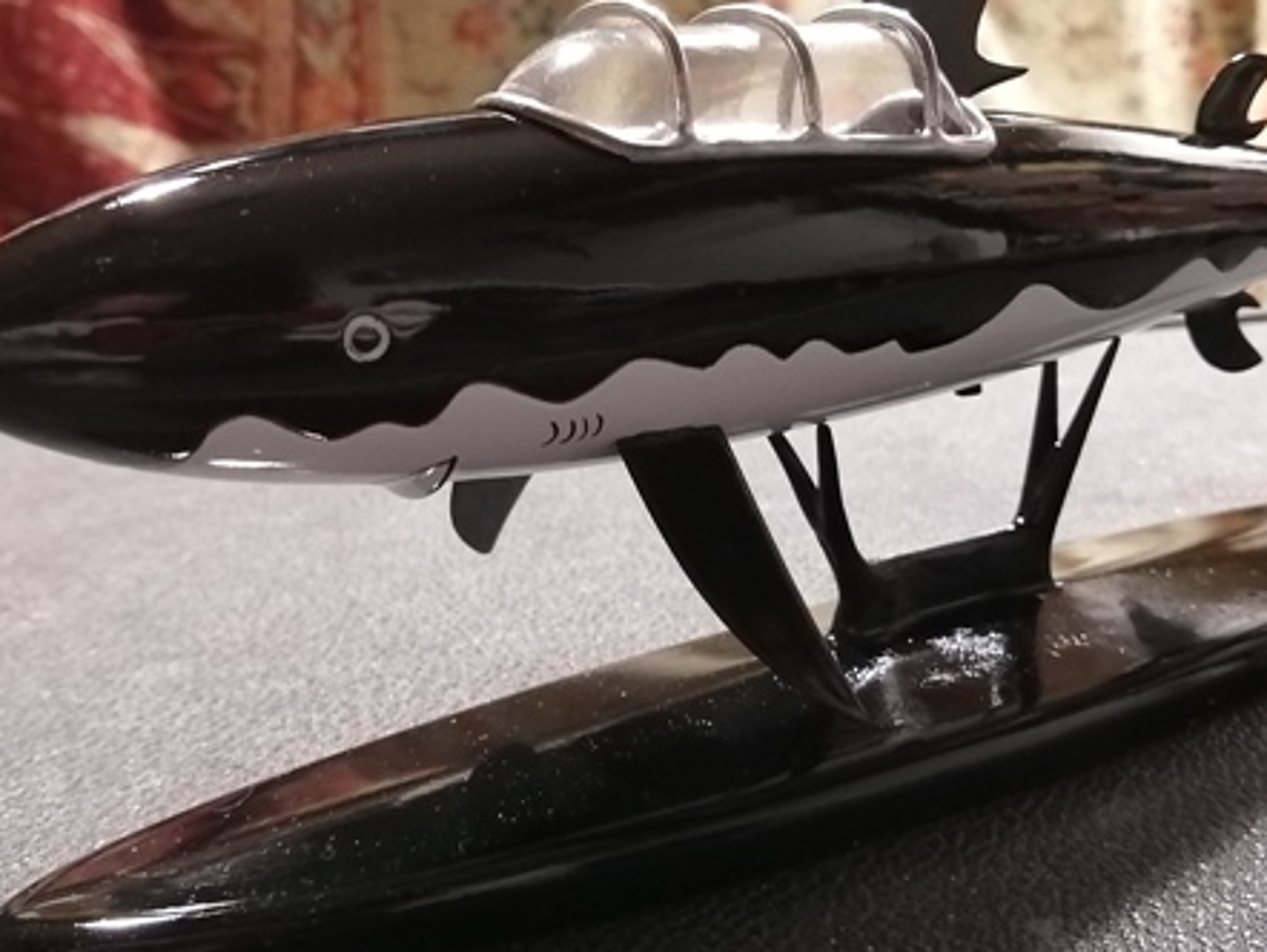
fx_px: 1575
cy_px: 467
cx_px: 685
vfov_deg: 33.6
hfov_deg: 43.8
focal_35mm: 43
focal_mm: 3.62
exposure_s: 1/25
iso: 500
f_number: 1.8
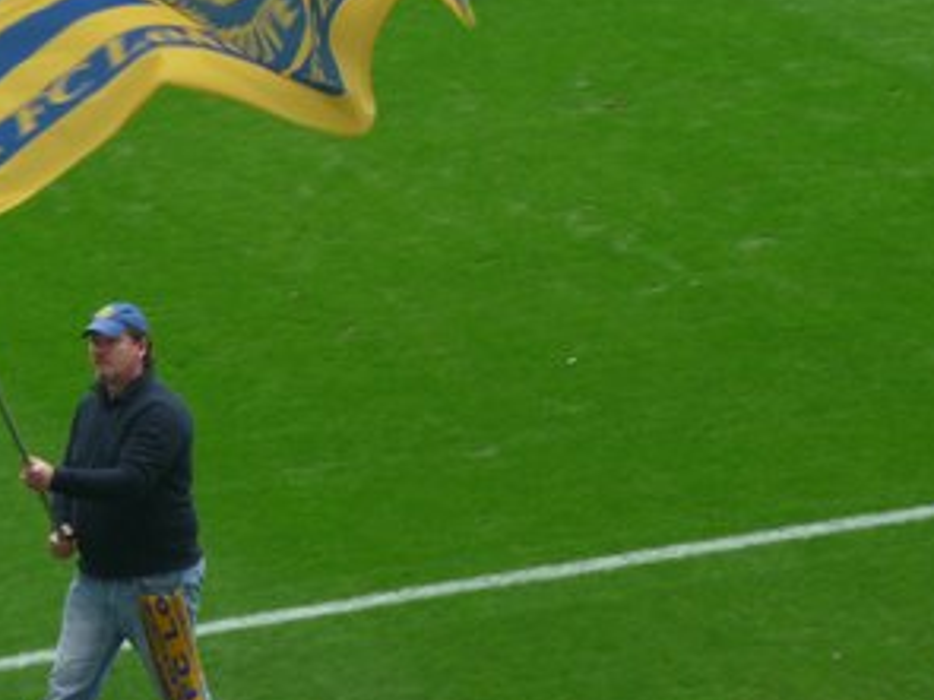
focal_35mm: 322
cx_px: 356
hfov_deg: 6.2
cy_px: 114
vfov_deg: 4.6
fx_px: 8685
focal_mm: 30.5
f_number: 4.8
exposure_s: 1/50
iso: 160
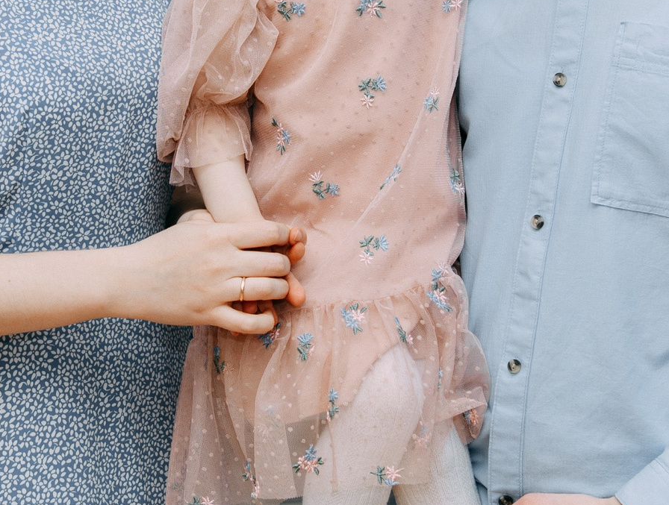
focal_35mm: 116
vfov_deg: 12.7
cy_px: 63
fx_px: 2248
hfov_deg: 16.9
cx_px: 251
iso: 160
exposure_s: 1/200
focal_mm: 34
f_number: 3.5
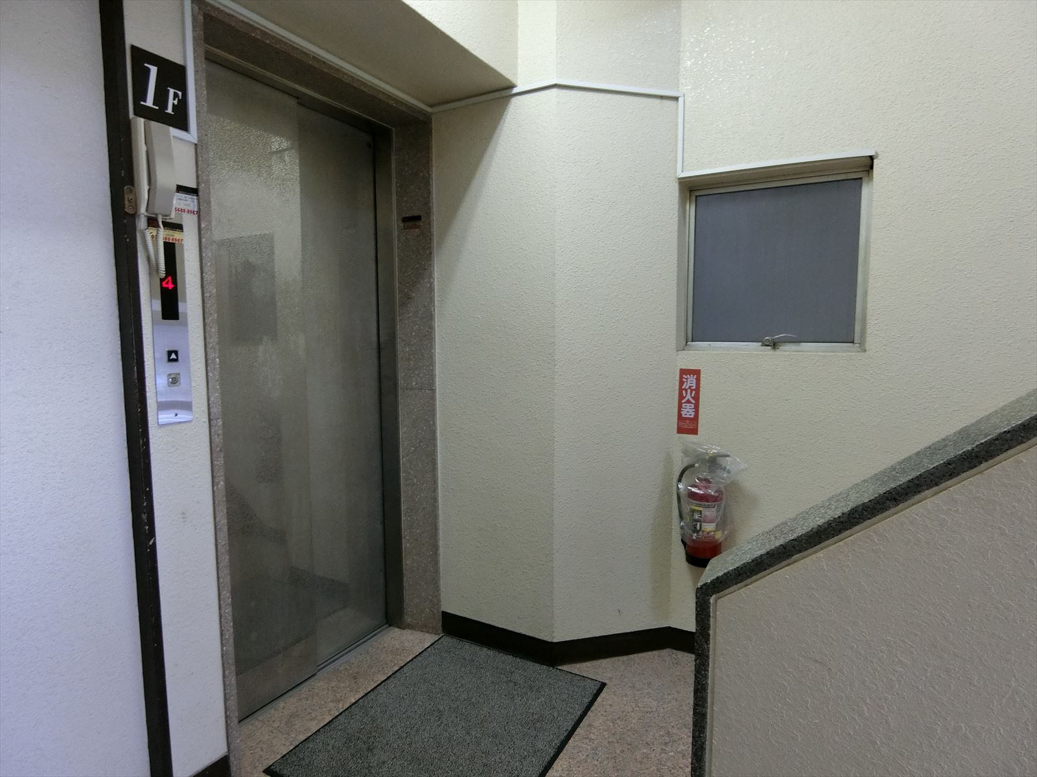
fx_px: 569
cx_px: 518
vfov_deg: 68.7
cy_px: 388
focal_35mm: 19
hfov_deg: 84.7
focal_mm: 4.06
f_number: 2.7
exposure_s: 1/30
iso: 400
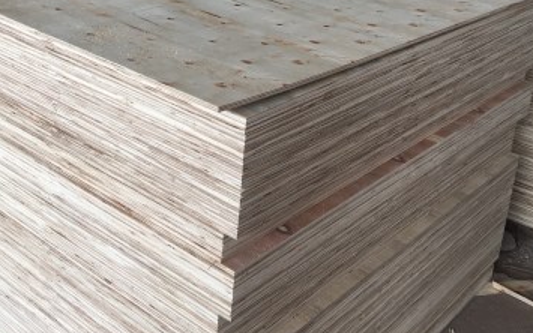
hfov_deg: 38.8
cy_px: 84
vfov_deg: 24.6
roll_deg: -1.5
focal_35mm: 52
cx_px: 303
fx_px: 755
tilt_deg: -23.1
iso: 25
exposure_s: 1/50
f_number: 2.2
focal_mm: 4.15
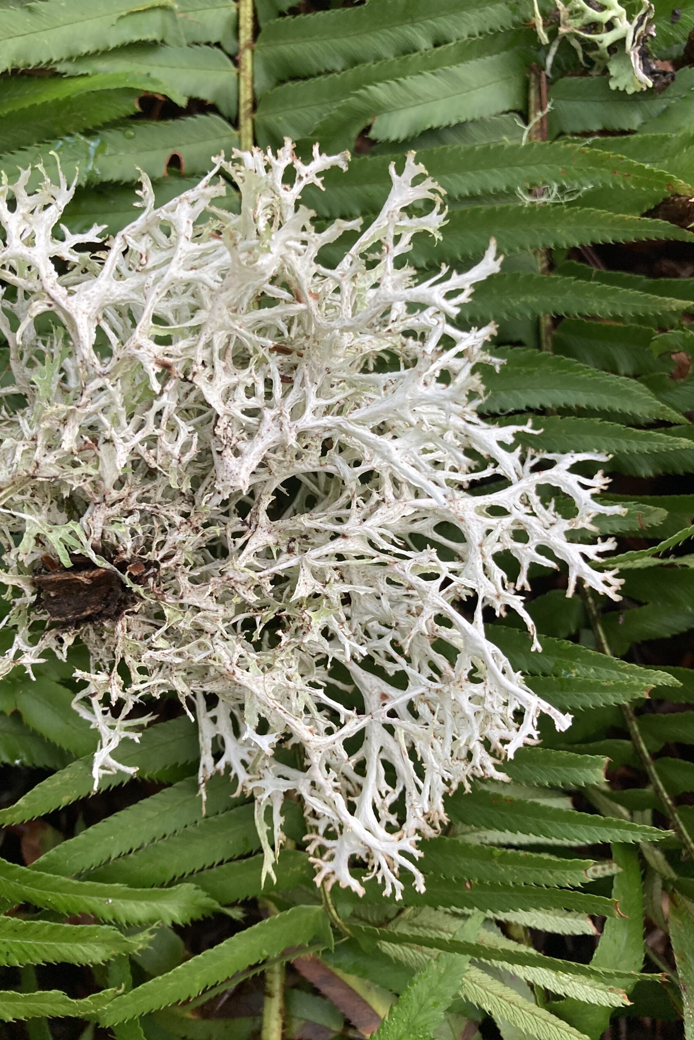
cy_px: 517
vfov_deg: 61.9
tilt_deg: -68.6
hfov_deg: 43.6
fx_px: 867
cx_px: 313
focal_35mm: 30
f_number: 1.8
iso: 80
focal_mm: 3.99
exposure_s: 1/116
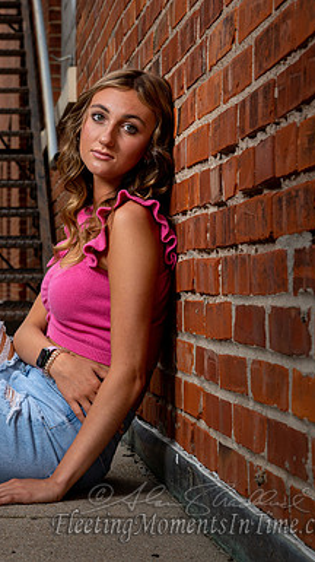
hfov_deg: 14.8
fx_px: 1175
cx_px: -58
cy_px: 281
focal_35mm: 79
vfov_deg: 26.9
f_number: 6.3
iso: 100
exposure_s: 1/160
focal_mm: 50
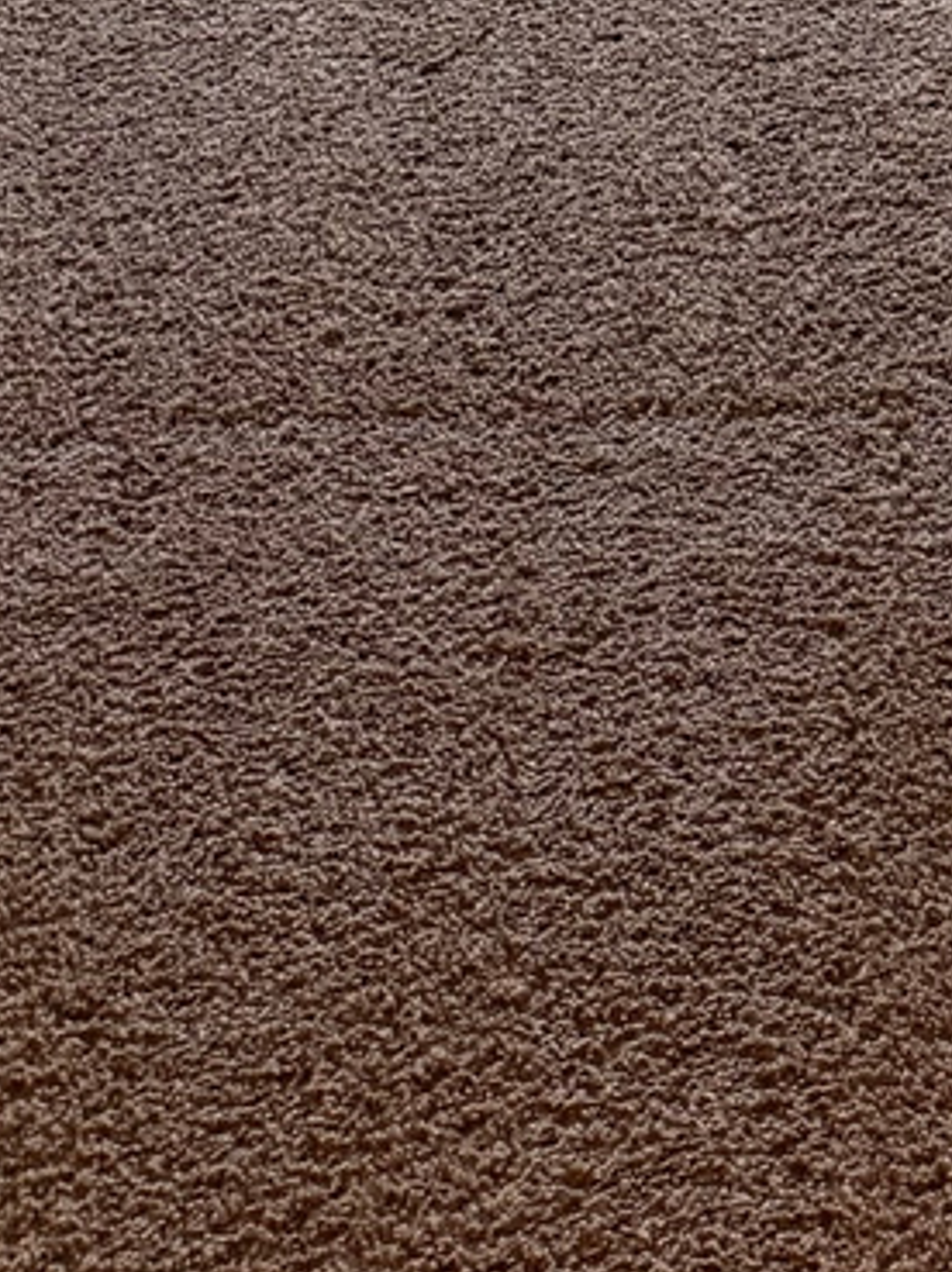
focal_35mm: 100
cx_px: 997
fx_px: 3673
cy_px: -1079
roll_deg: +0.9
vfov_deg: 16.3
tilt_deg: -9.5
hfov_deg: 14.5
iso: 400
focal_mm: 6.76
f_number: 1.78
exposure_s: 1/60
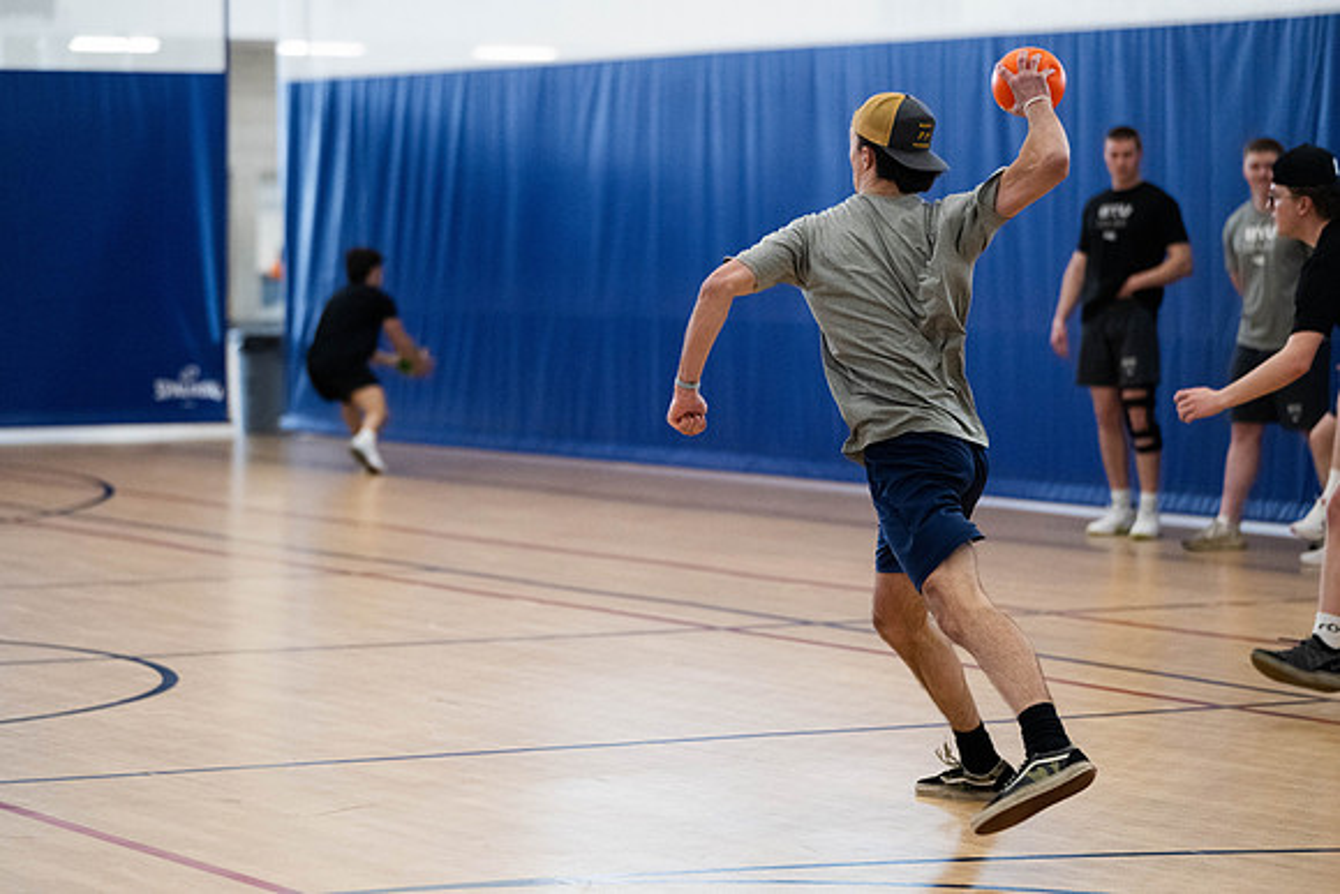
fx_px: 4287
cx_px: 670
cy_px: 447
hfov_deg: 17.8
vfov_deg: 11.9
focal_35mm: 115
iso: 4000
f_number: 2.8
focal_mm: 110
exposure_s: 1/1000
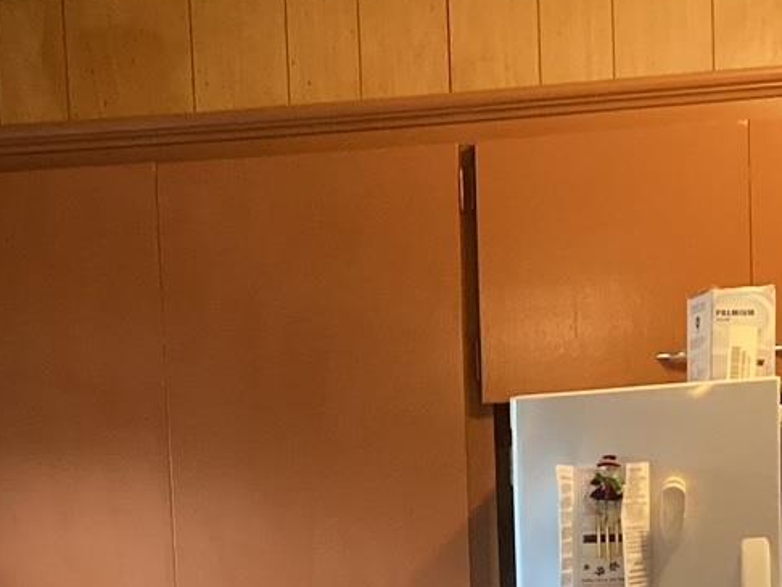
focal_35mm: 104
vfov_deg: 13.3
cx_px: 235
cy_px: 910
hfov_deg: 18.8
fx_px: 2351
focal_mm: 3.3
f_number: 2.4
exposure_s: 1/60
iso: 320
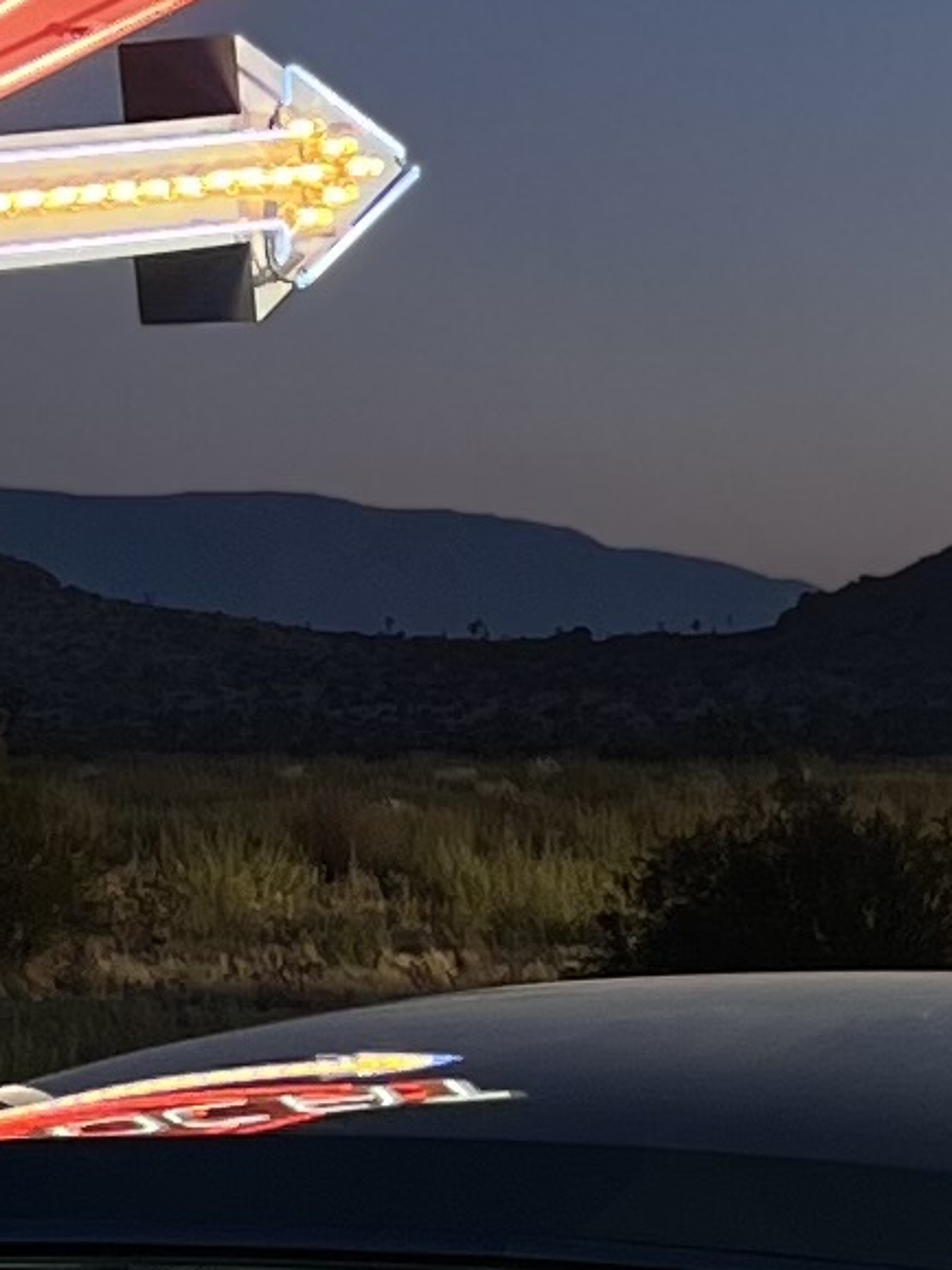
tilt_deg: -5.9
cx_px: 309
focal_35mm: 181
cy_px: 1386
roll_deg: -0.9
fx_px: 6640
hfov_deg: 8.2
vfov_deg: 10.8
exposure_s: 1/120
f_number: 1.5
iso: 64
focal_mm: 5.7
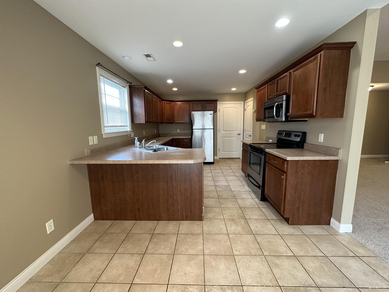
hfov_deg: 102.1
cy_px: 146
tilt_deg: -8.2
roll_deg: +0.7
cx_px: 194
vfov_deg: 85.7
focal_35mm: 14
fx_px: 157
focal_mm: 2.22
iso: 200
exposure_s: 1/60
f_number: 2.2
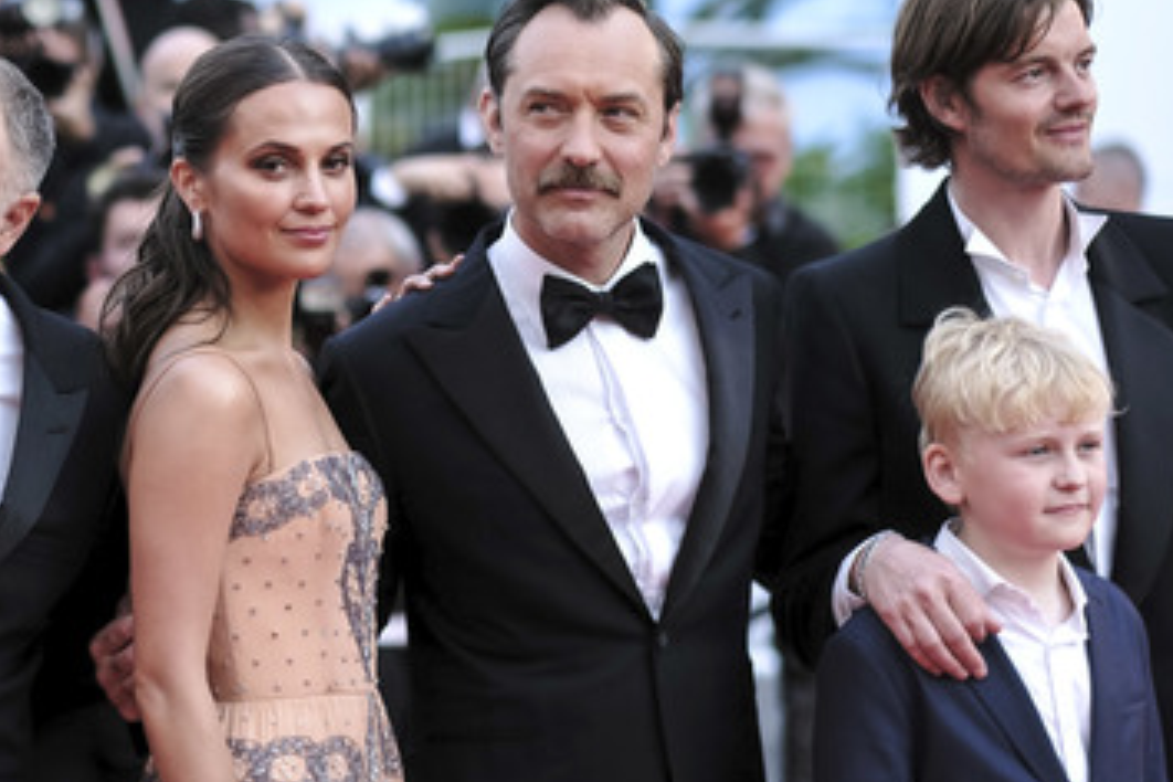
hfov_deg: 19.1
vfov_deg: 12.8
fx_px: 3486
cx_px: 446
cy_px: 427
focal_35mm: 107
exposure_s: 1/4000
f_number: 1.6
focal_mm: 56
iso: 1000
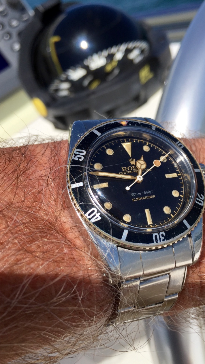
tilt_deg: -31.9
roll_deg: +23.4
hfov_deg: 36.6
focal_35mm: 32
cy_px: 181
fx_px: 309
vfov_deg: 61.0
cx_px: 121
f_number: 2.2
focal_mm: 4.15
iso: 32
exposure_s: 1/3049
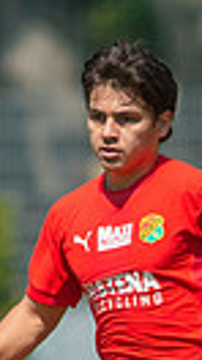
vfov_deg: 1.1
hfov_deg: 0.6
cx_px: 128
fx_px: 18425
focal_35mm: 1930
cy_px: 450
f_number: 4
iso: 220
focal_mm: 420
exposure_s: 1/2000
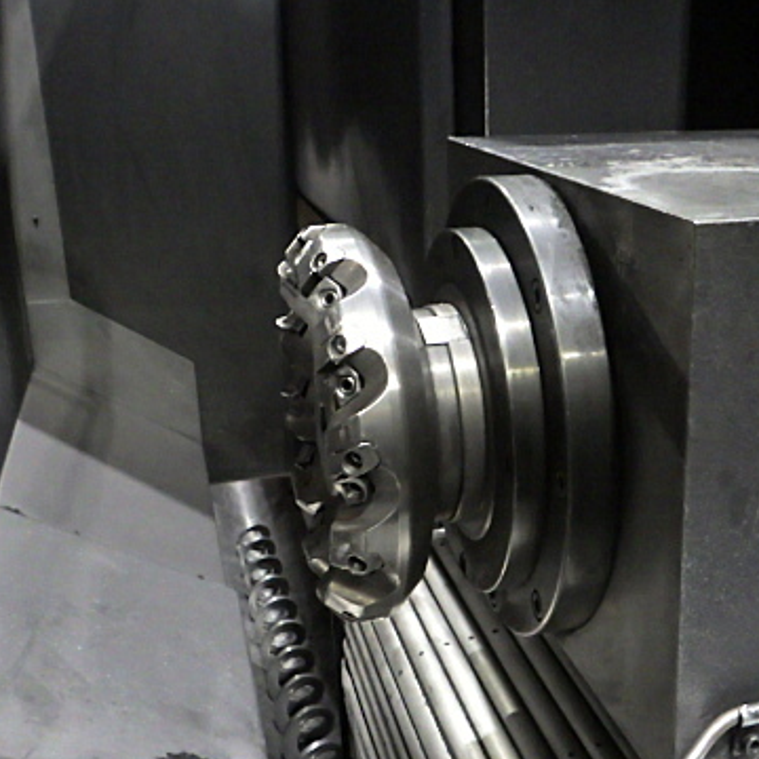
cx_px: 550
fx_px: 1091
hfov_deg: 37.6
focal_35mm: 44
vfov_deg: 38.3
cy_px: 415
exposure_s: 1/20
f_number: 3.5
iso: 1600
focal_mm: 5
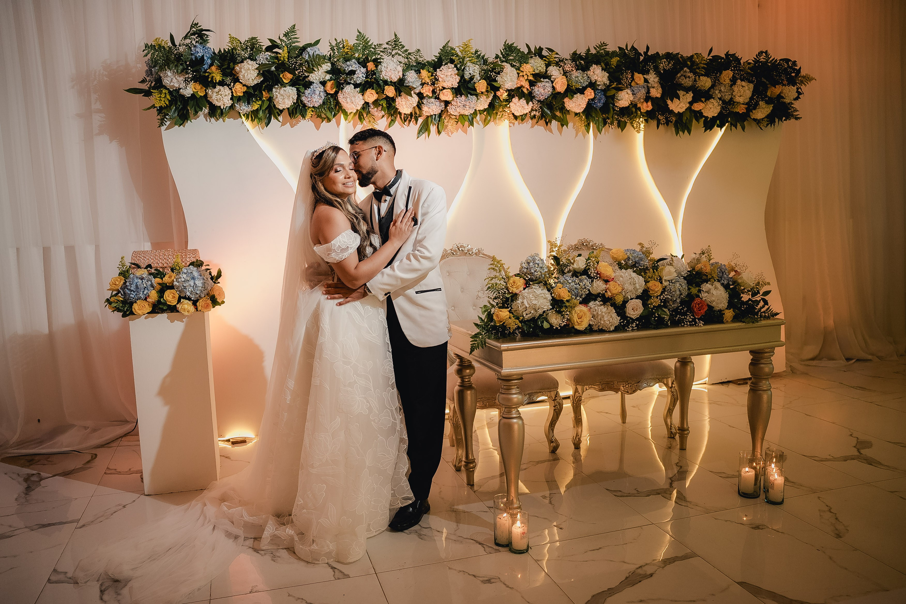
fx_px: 705
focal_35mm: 28
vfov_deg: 46.4
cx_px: 453
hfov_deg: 65.5
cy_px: 302
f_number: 2.8
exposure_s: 1/250
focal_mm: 28
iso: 1000
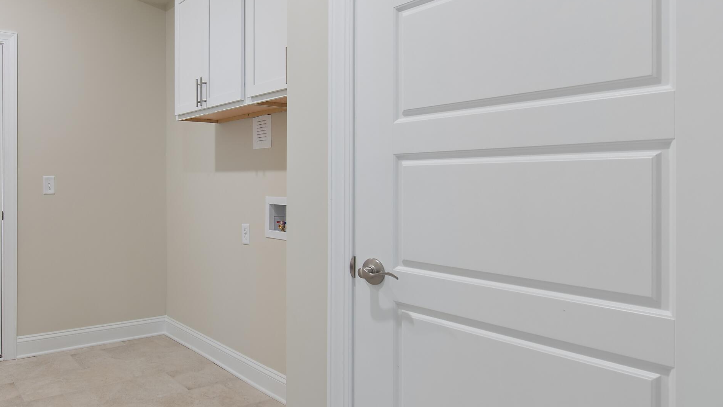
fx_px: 479
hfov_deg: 70.1
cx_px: 199
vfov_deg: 45.9
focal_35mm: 25
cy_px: 183
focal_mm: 10
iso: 100
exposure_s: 1/3
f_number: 4.5
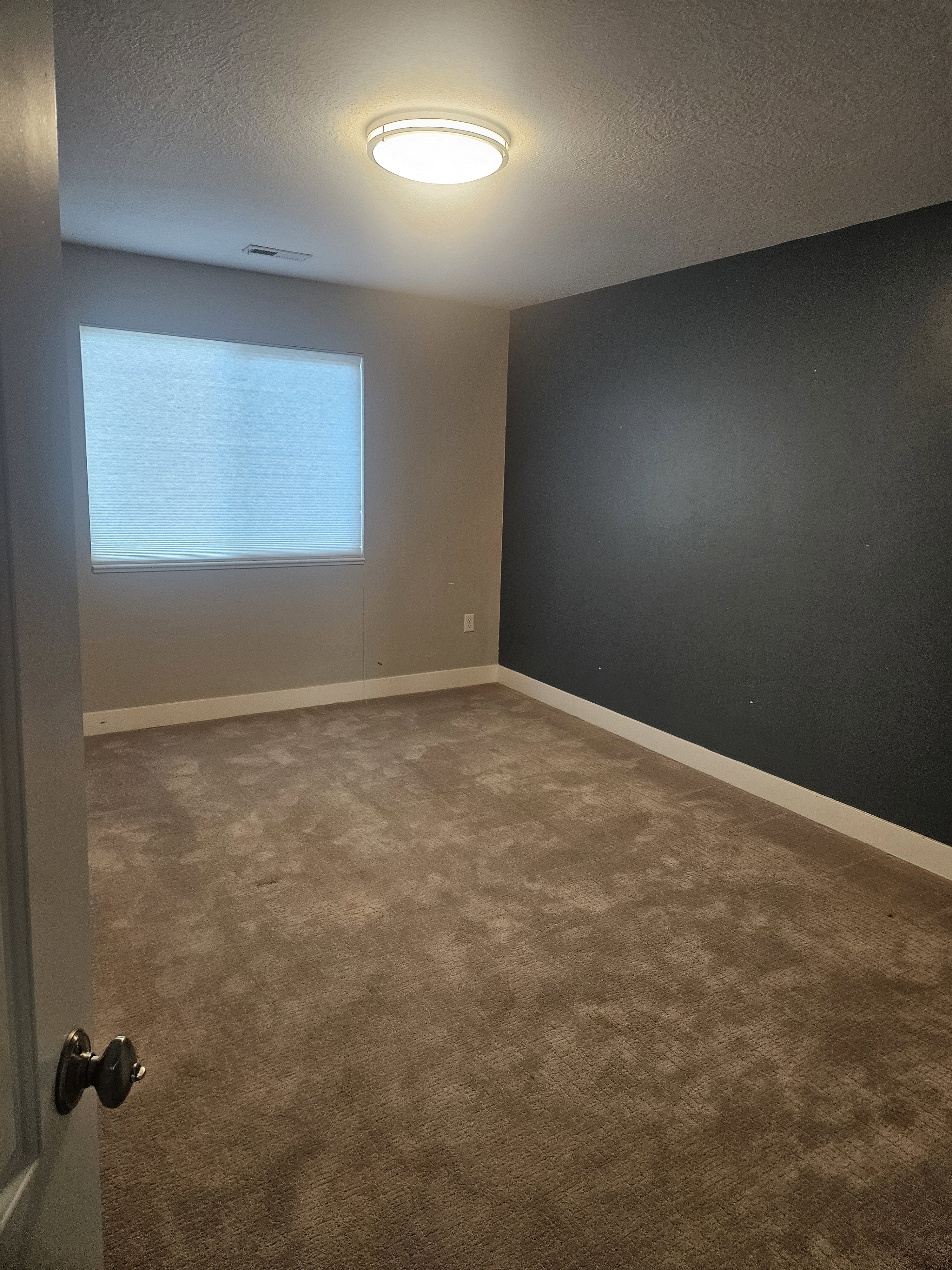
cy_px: 635
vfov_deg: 73.9
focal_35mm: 23
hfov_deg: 58.9
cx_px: 476
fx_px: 843
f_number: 1.8
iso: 250
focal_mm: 5.4
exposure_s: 1/120
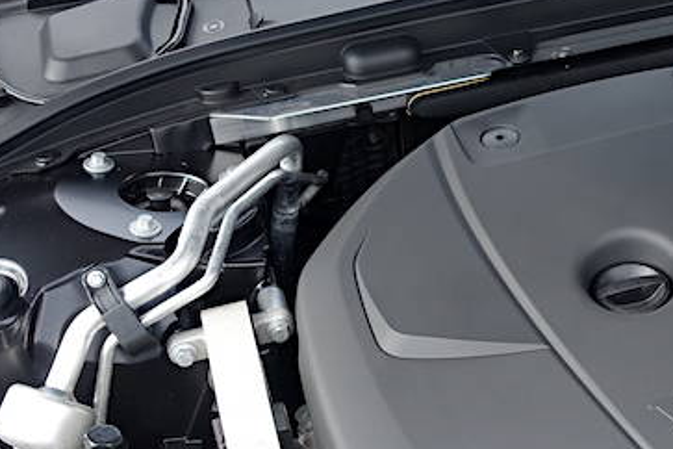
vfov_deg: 18.9
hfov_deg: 26.6
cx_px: 673
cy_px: 263
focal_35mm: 72
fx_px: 1346
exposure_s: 1/125
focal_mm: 10.6
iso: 125
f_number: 4
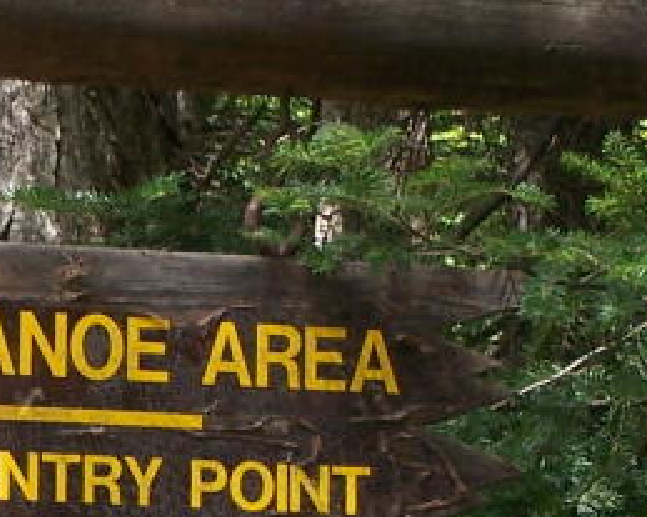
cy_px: 435
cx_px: -117
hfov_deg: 6.1
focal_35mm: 317
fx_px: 6068
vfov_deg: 4.9
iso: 80
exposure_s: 1/100
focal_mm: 13.7
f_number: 3.2
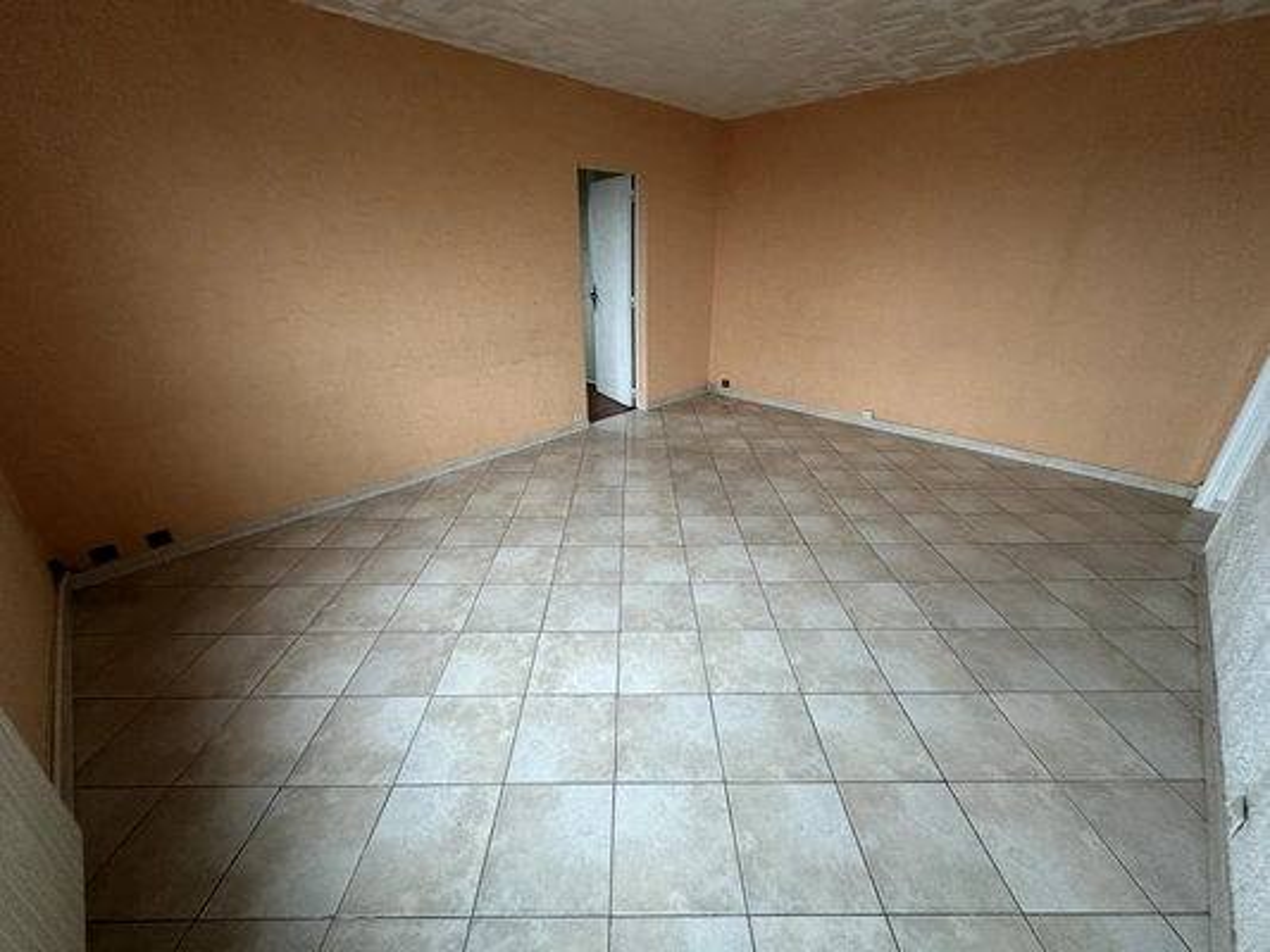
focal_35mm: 14
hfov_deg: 102.1
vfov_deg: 85.7
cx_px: 635
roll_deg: -0.1
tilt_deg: -23.7
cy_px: 476
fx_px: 514
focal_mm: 2.22
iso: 500
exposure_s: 1/50
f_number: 2.2
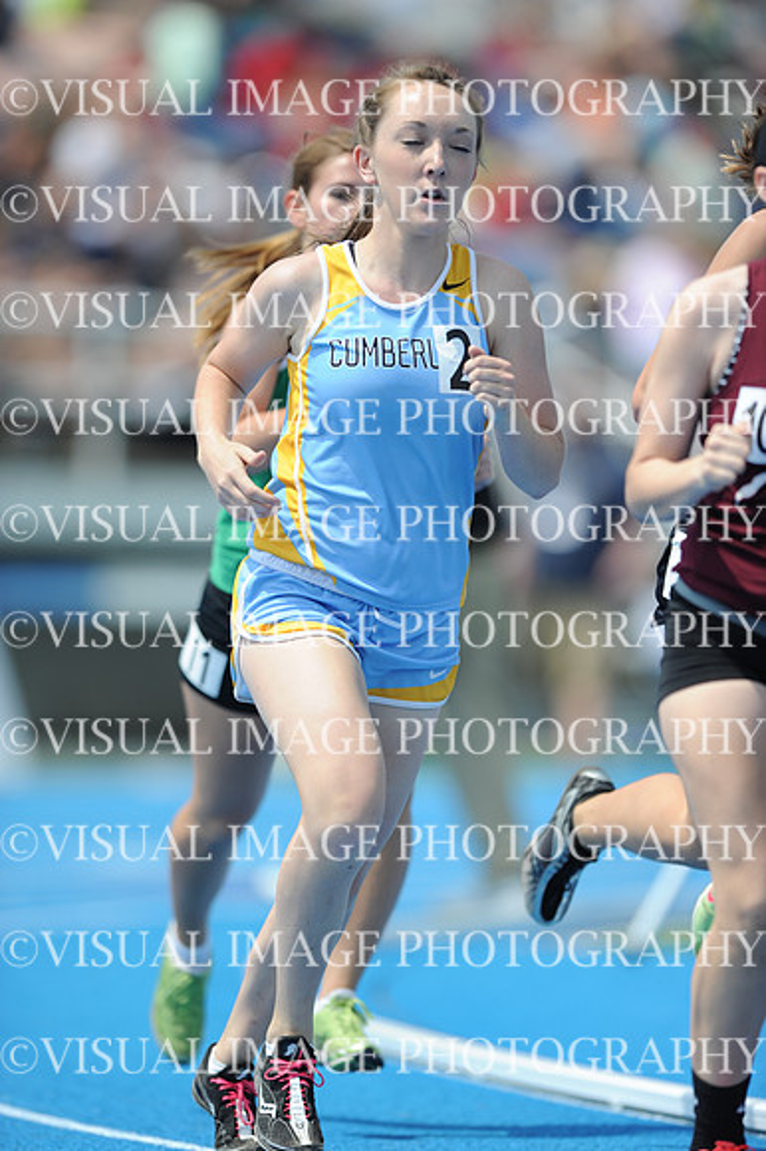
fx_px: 12781
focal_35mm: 400
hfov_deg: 3.4
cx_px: 383
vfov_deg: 5.2
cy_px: 576
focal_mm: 400
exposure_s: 1/2500
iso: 200
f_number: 3.5
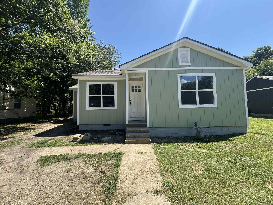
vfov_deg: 85.7
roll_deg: +0.2
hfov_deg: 102.1
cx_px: 136
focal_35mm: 14
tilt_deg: +6.1
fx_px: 110
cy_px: 102
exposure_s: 1/707
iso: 40
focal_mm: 2.22
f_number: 2.2
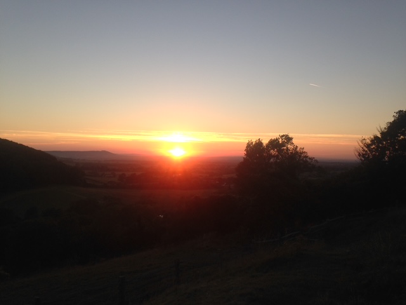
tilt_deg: -0.8
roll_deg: -0.4
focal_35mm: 33
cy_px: 152
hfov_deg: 55.4
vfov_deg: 42.9
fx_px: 387
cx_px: 203
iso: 50
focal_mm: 4.12
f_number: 2.4
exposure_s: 1/427
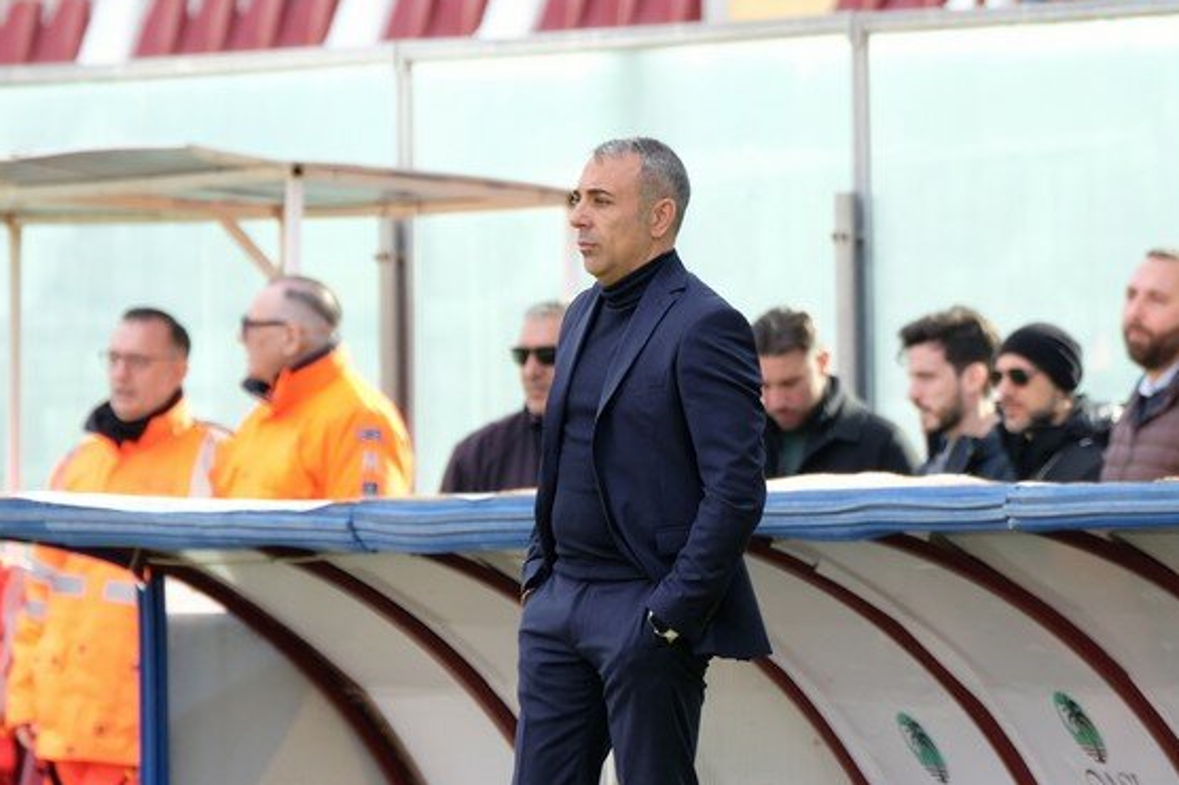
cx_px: 802
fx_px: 36143
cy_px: 477
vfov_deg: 1.2
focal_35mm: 1104
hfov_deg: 1.9
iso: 500
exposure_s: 1/250
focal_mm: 400
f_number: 6.4
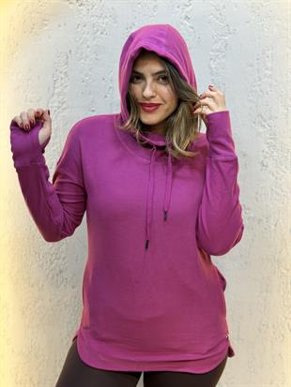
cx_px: 146
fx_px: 538
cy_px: 194
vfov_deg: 39.6
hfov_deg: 30.3
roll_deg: -0.8
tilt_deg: -10.3
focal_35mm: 48
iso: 50
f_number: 1.78
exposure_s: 1/50
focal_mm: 6.76
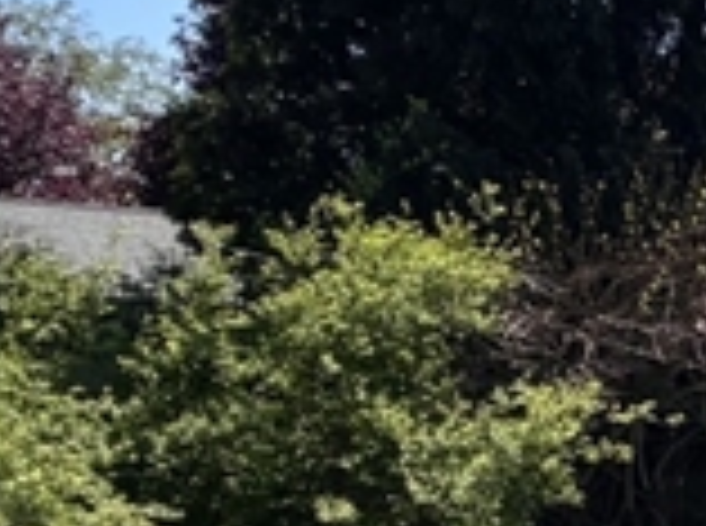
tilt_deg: -3.5
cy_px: 513
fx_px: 3459
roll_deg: +0.9
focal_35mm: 170
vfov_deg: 8.7
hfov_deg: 10.9
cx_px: 1255
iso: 50
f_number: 1.6
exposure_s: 1/3650
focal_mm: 5.96
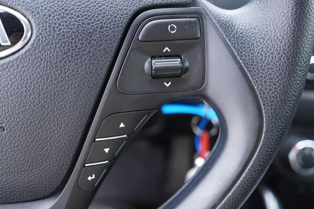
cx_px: 157
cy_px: 104
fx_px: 314
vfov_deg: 36.9
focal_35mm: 36
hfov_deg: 53.1
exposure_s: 1/40
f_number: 2.8
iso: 500
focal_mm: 24
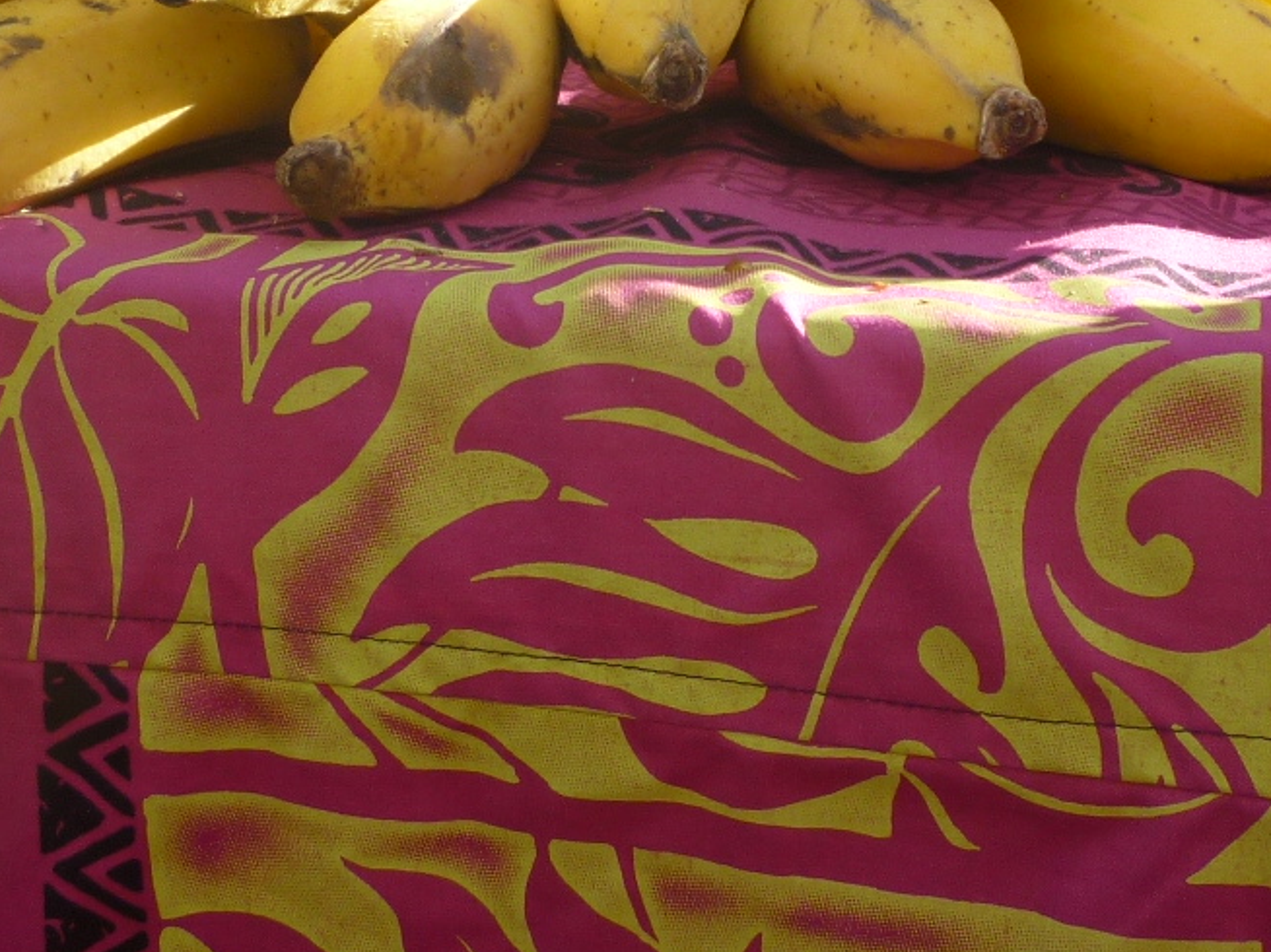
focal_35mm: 71
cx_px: 711
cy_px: -80
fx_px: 2606
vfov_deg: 19.9
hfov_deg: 27.4
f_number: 3.3
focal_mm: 5.2
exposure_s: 1/200
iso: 80
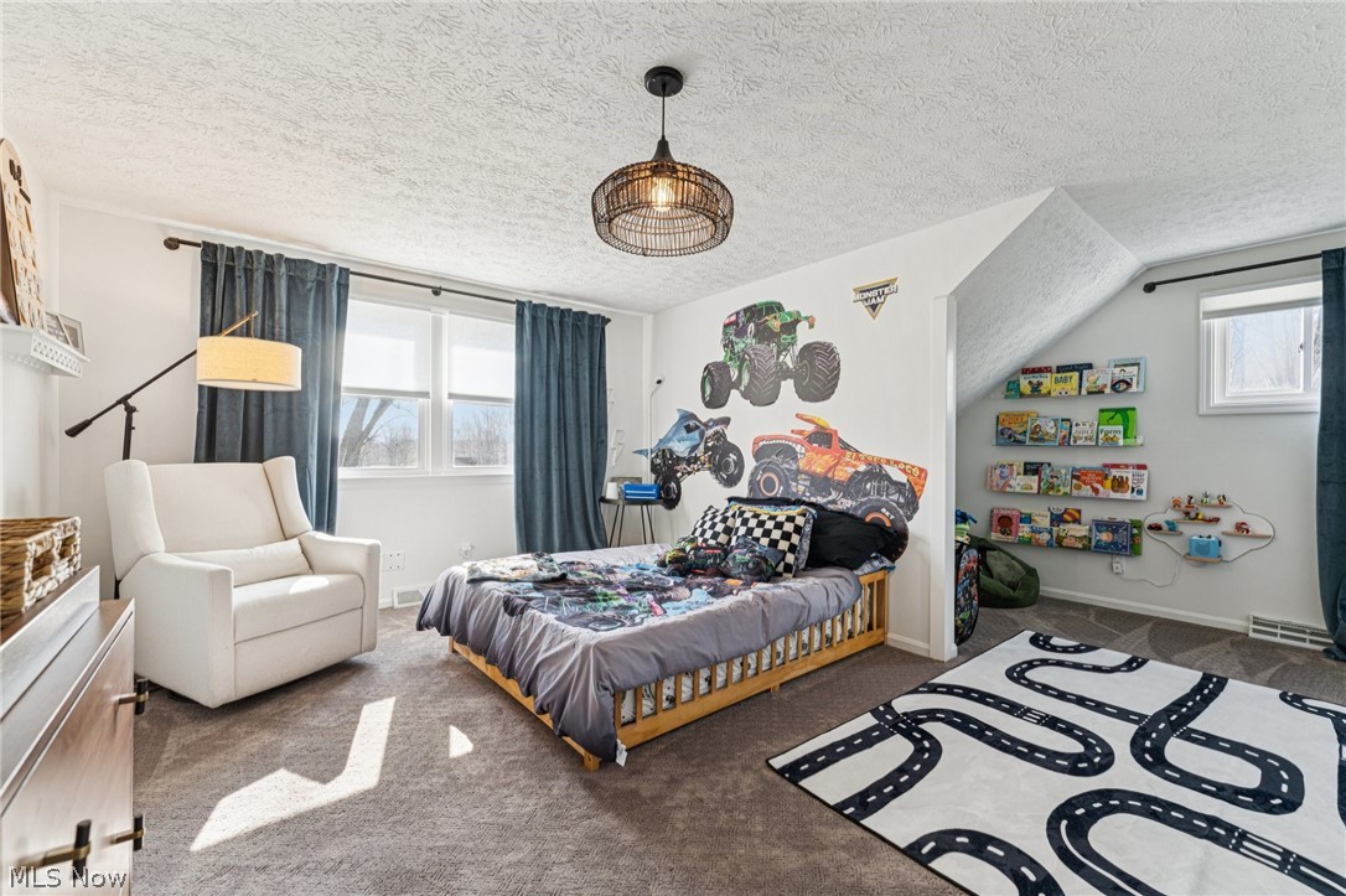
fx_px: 523
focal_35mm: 14
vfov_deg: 81.2
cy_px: 448
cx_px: 673
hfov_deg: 104.3
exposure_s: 1/20
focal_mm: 14
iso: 200
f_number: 5.6
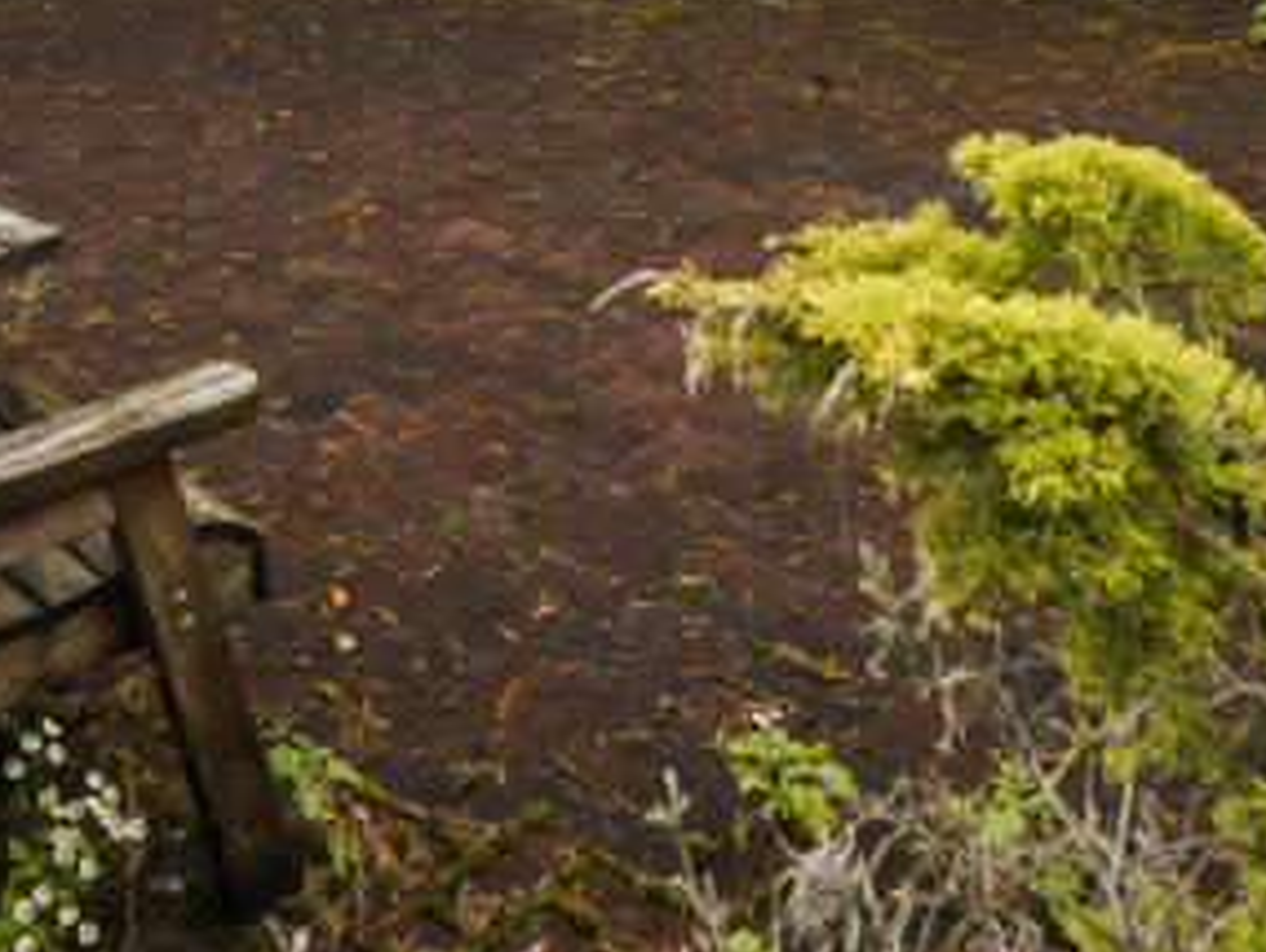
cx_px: 469
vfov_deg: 22.4
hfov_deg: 34.7
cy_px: -432
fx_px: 2013
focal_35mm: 55
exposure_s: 1/100
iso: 160
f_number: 5.6
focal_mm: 16
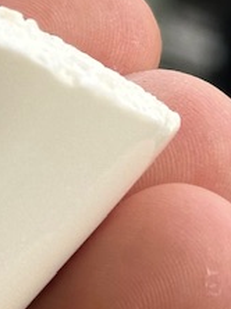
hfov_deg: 5.1
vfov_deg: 7.1
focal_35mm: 277
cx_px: -459
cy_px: -15
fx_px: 2469
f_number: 1.78
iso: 64
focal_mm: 6.86
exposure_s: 1/475
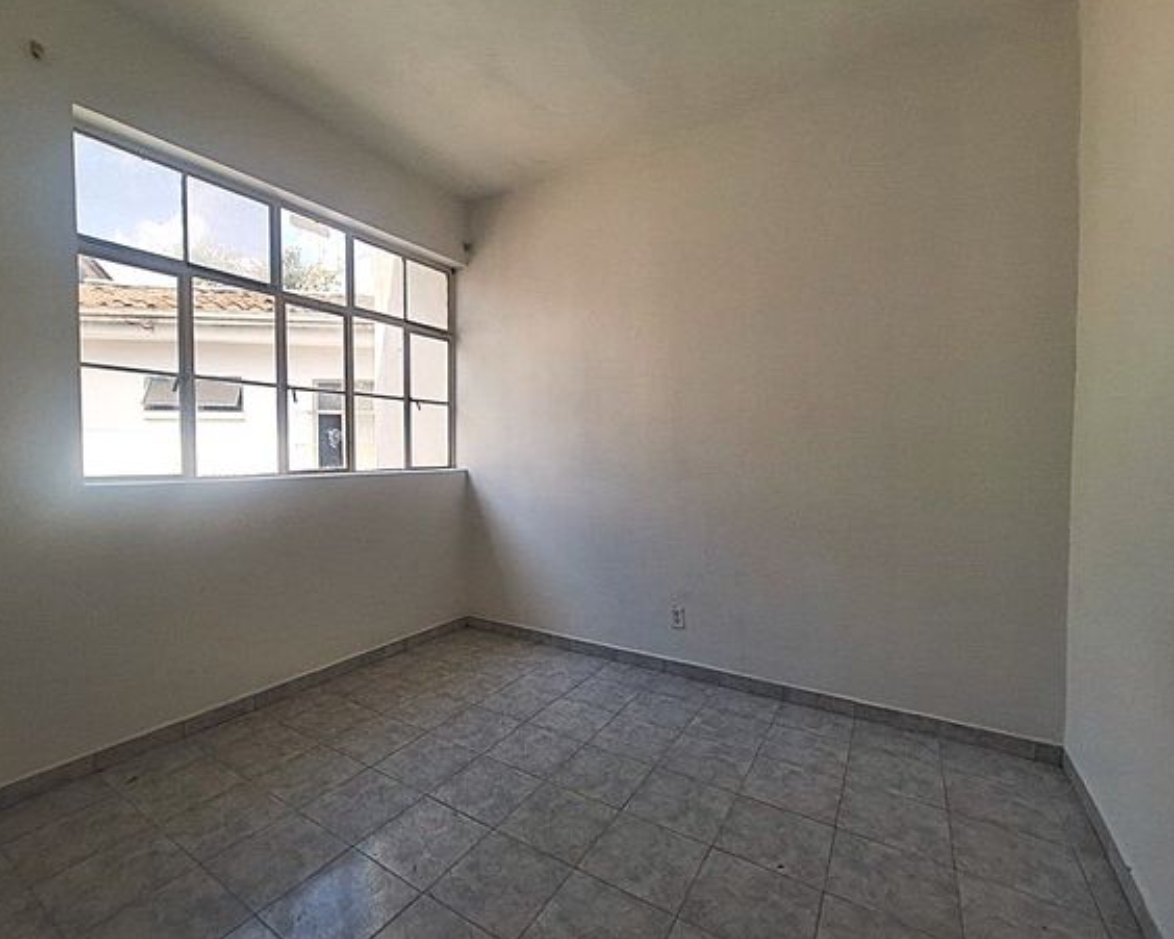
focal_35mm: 15
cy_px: 464
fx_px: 521
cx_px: 546
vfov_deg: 84.0
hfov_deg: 96.7
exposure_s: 1/468
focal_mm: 1.74
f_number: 2.2
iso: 40
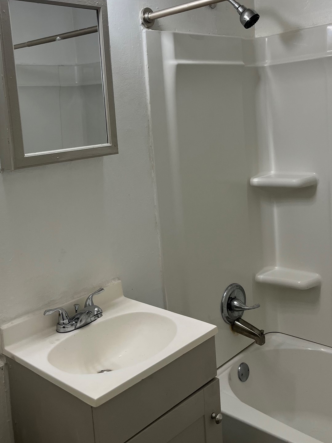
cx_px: 128
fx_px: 473
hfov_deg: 38.5
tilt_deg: -6.4
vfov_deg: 49.7
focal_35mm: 37
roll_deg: +5.2
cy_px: 169
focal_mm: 5.1
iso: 80
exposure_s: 1/120
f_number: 1.6
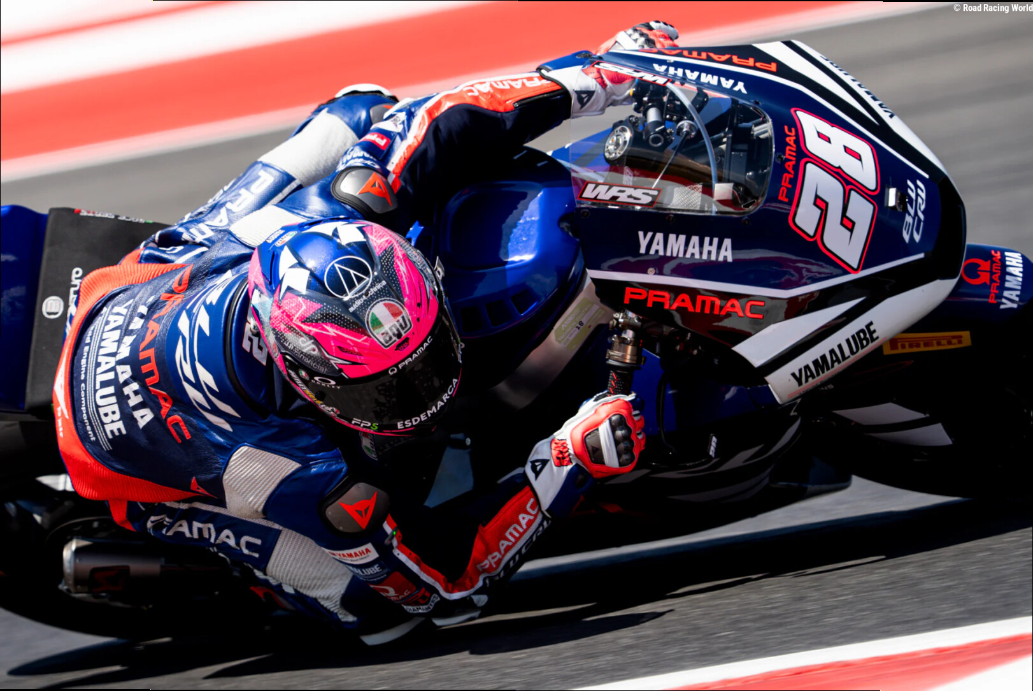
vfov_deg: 2.2
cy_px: 340
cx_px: 356
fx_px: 17810
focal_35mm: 620
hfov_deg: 3.3
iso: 100
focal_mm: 400
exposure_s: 1/1000
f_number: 4.5
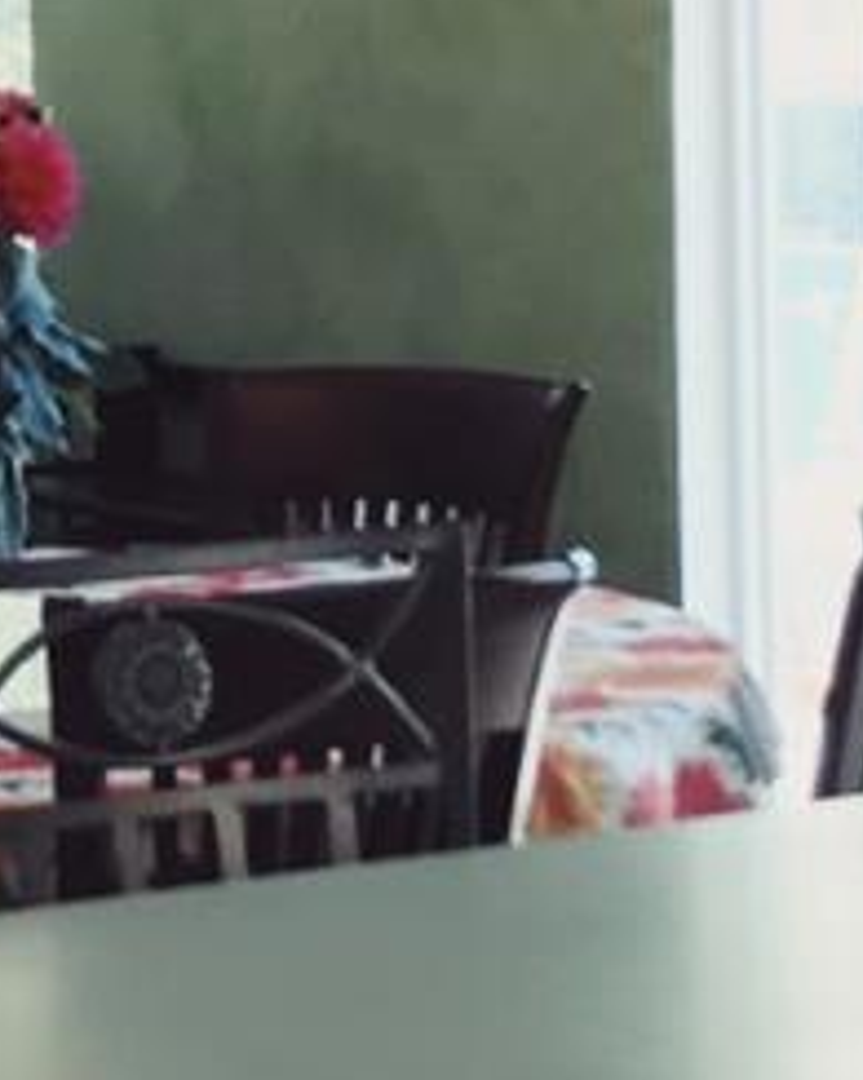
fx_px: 5367
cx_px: 27
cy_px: 257
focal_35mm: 168
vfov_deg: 11.5
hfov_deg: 9.1
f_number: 1.8
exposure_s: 1/40
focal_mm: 3.99
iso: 25
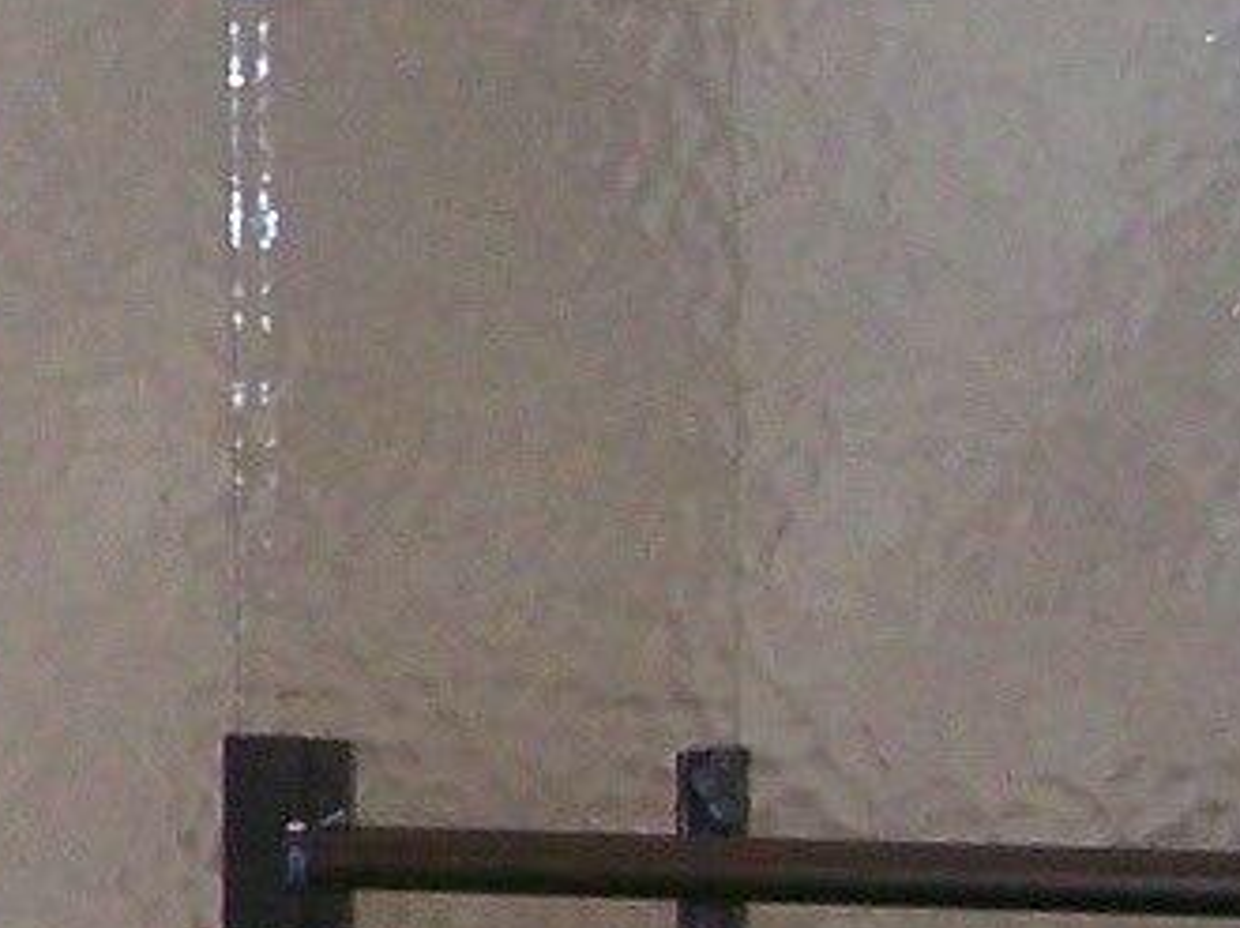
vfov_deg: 6.3
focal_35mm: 236
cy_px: 500
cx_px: -1259
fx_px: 8448
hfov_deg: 8.0
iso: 160
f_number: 2.8
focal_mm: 6.3
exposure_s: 1/60
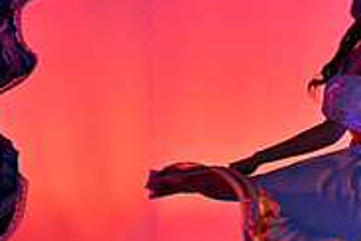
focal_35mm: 221
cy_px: 173
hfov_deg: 9.2
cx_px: 459
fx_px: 2218
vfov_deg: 6.2
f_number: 2.8
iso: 110
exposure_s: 1/500
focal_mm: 70
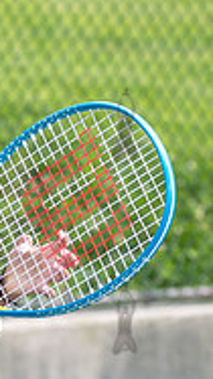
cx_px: -291
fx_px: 4132
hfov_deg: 2.9
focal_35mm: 411
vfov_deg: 5.3
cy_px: 189
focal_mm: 92
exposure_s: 1/640
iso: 250
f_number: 4.5
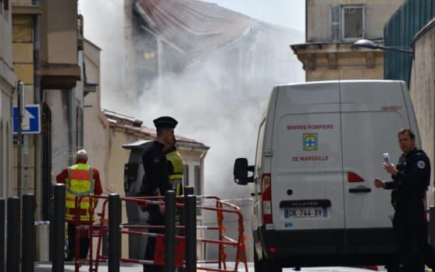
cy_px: 133
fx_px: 4101
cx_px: 227
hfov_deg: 6.1
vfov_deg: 3.8
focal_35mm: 346
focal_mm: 210
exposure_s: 1/500
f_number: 8
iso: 140
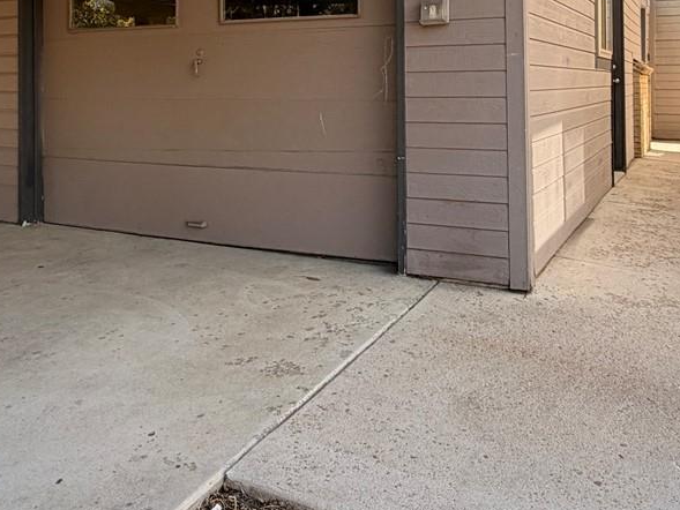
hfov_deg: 48.9
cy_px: 65
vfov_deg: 35.8
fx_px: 747
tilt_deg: +1.9
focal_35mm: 38
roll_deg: +0.1
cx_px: 317
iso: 50
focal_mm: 2.22
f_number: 2.2
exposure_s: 1/353
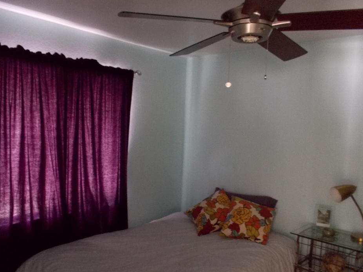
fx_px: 336
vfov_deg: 44.1
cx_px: 182
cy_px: 149
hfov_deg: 56.8
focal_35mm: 32
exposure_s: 1/3
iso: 400
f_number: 3.3
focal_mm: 4.1
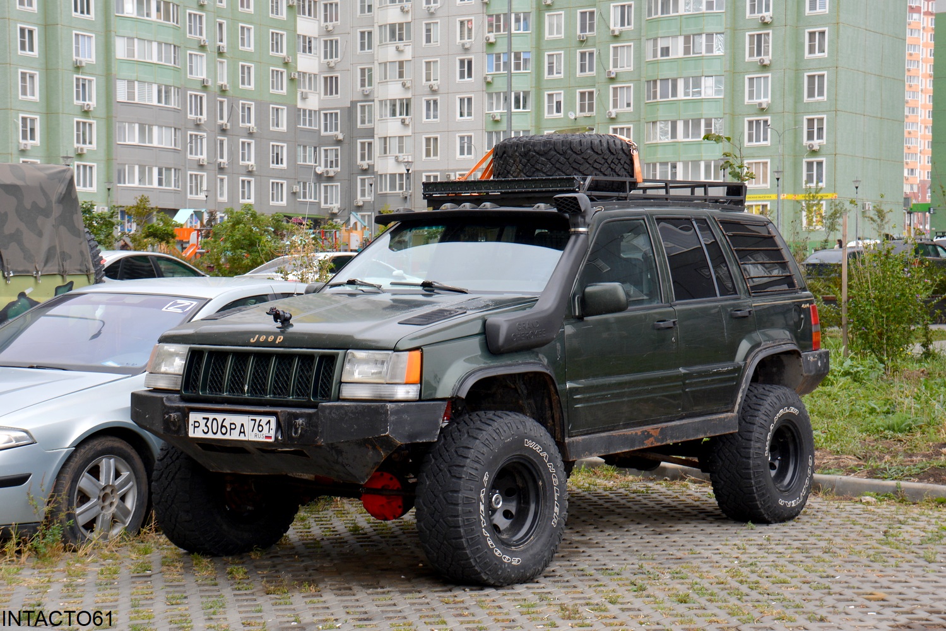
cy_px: 316
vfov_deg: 20.6
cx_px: 473
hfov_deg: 30.5
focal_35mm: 66
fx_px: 1735
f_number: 7.1
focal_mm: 44
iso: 200
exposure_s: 1/200
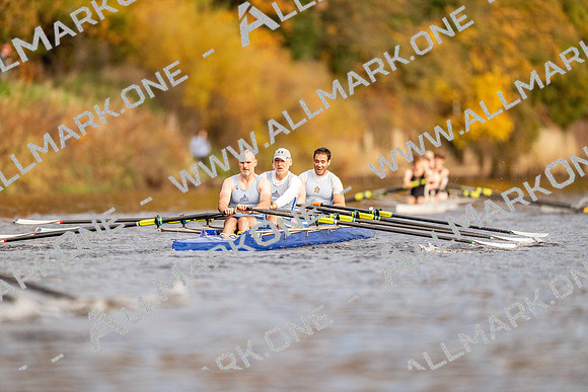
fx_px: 9802
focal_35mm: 600
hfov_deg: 3.4
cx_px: 294
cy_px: 196
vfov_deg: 2.3
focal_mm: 600
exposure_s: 1/2500
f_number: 4
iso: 2500
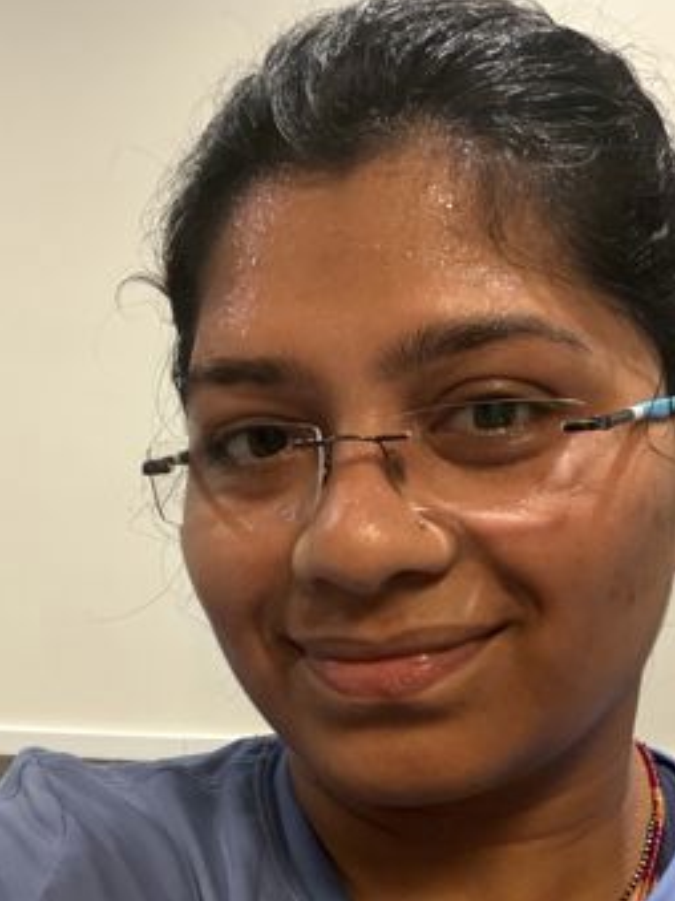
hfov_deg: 28.0
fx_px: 1353
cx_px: 327
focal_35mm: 52
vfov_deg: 36.1
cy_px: 663
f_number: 1.9
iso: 500
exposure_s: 1/30
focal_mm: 2.71
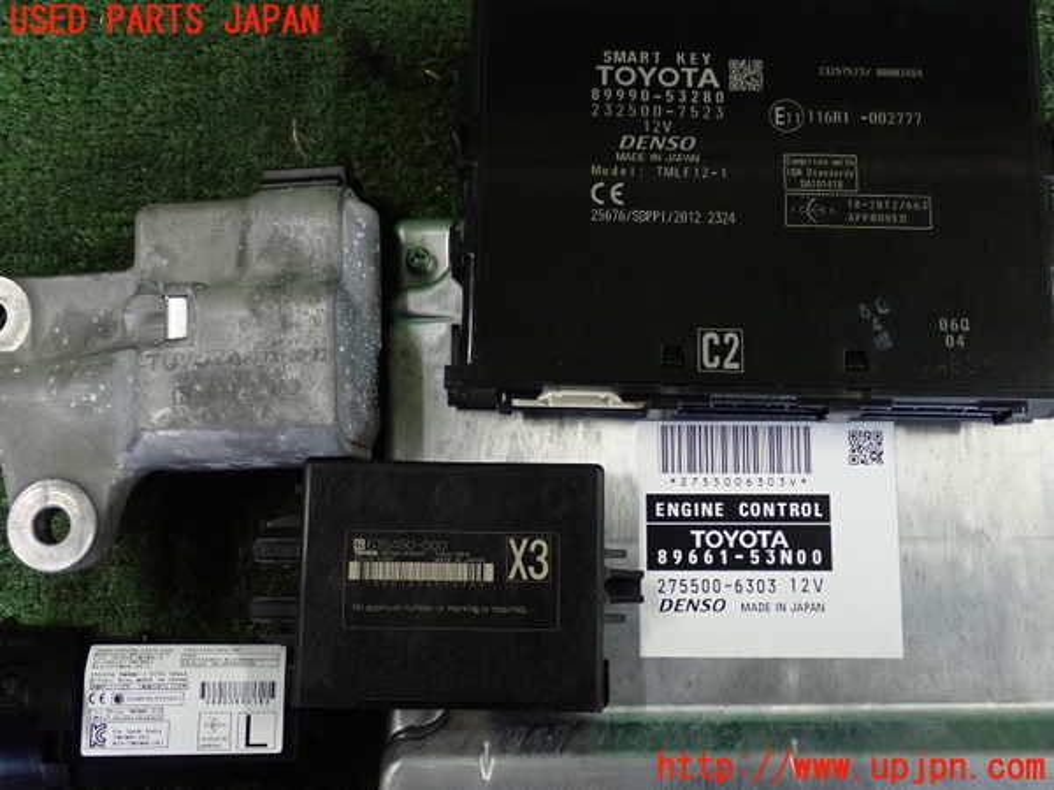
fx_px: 1248
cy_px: 395
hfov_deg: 45.8
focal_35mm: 41
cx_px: 527
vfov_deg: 35.1
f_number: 2.8
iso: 1250
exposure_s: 1/125
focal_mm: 7.31
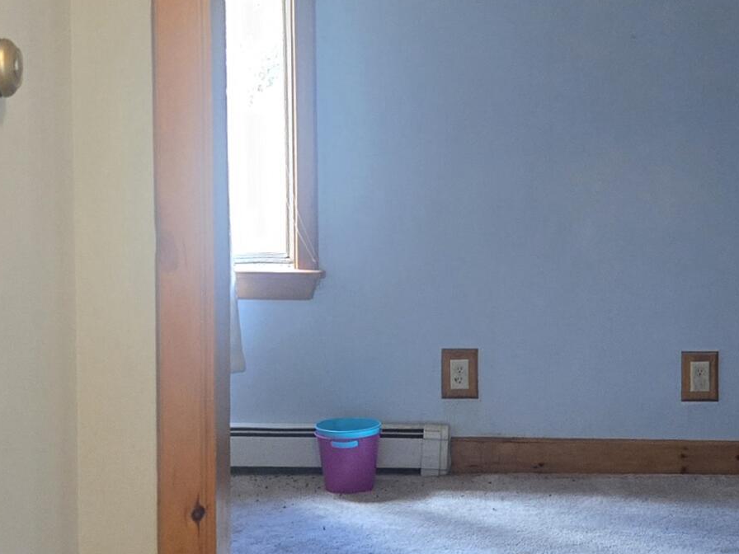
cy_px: 222
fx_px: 1644
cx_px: 474
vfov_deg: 19.1
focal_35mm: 77
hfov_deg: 25.2
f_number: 1.8
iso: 800
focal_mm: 5.4
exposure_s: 1/120
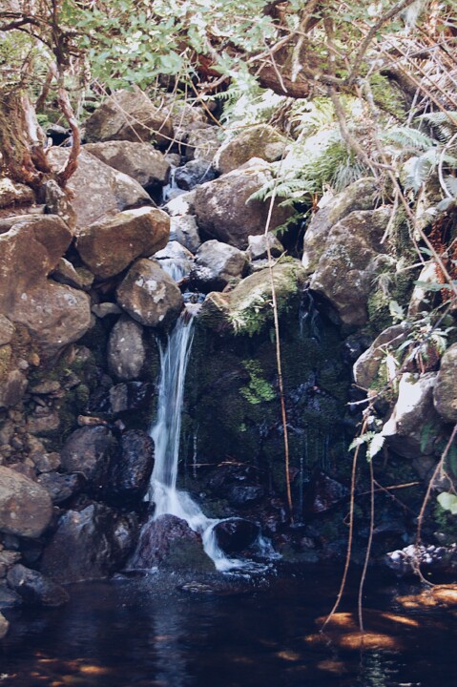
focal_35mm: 69
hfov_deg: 19.7
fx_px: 1316
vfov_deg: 29.3
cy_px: 344
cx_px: 228
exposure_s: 1/13
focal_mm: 46
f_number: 5.3
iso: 800
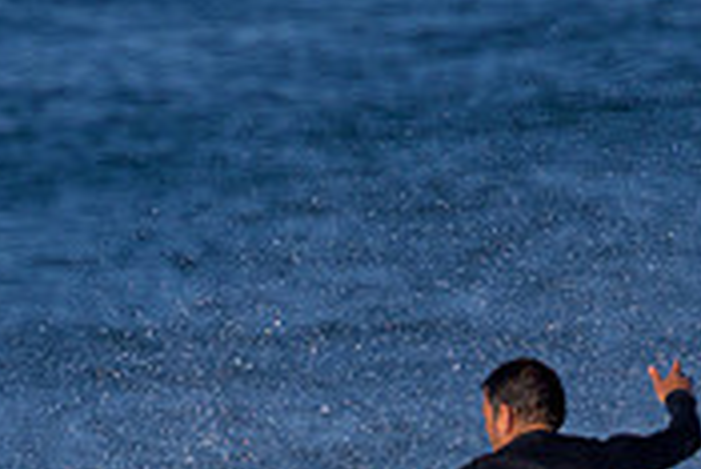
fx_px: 51545
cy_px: 760
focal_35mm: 2645
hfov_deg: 0.8
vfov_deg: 0.5
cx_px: 232
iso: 720
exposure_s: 1/2000
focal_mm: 800
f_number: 11
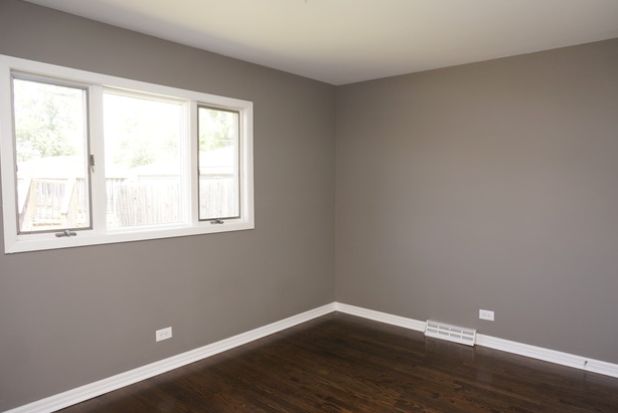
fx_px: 430
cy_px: 212
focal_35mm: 25
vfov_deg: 51.4
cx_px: 318
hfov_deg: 71.4
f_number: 4
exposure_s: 1/60
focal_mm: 16
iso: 250
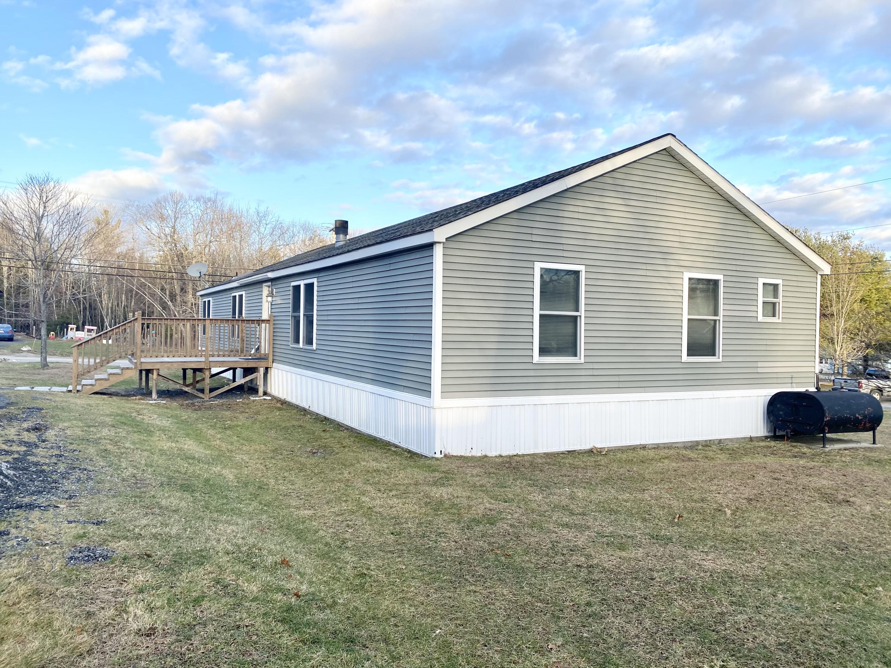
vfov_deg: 53.1
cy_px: 334
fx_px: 669
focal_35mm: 26
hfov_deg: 67.3
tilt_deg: +0.1
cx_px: 446
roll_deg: -1.1
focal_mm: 4.25
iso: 32
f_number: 1.8
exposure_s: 1/942
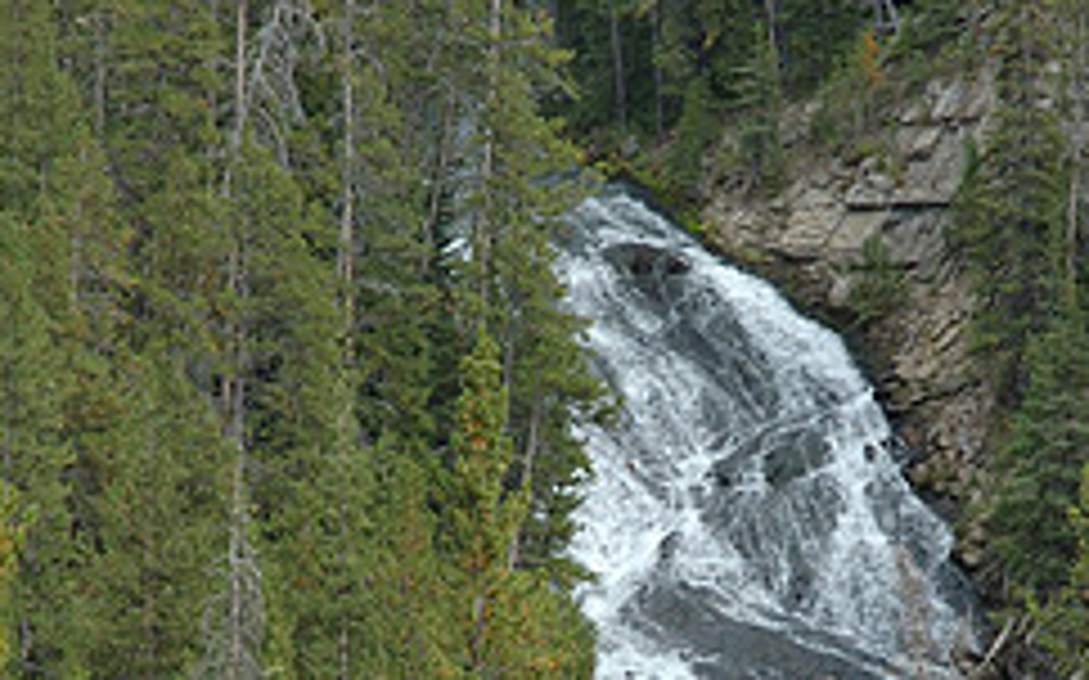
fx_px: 7594
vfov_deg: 5.1
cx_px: 724
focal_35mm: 256
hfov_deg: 8.2
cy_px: 536
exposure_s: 1/160
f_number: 6.3
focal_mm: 70
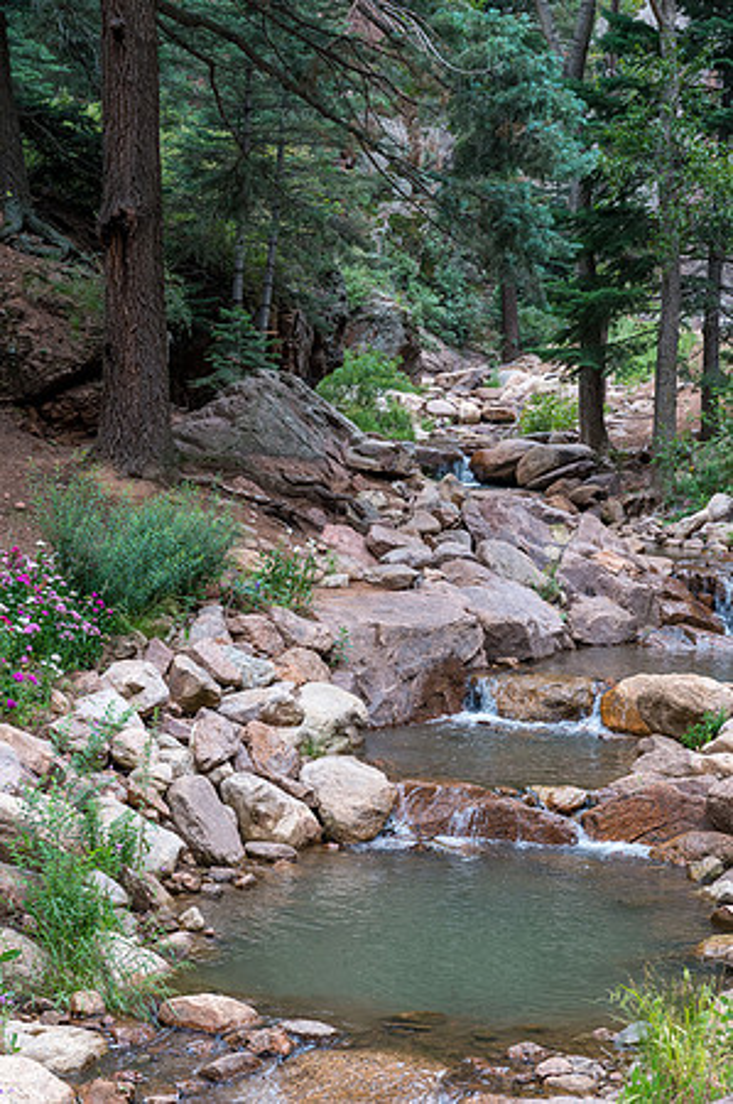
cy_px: 552
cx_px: 366
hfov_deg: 19.4
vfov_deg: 28.9
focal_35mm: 70
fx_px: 2143
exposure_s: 1/125
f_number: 9
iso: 1800
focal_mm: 70
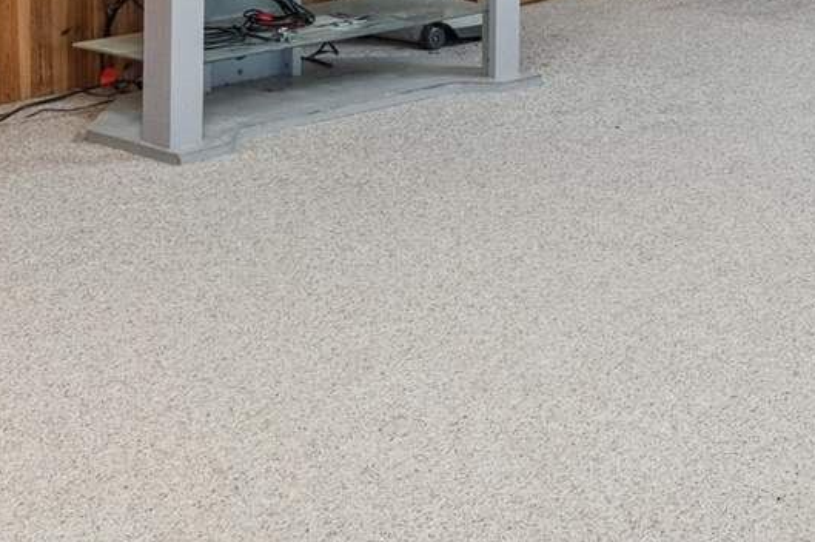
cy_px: -405
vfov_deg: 13.3
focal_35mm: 93
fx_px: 2104
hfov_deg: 21.1
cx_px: 847
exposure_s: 1/13
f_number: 10
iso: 800
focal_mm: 16
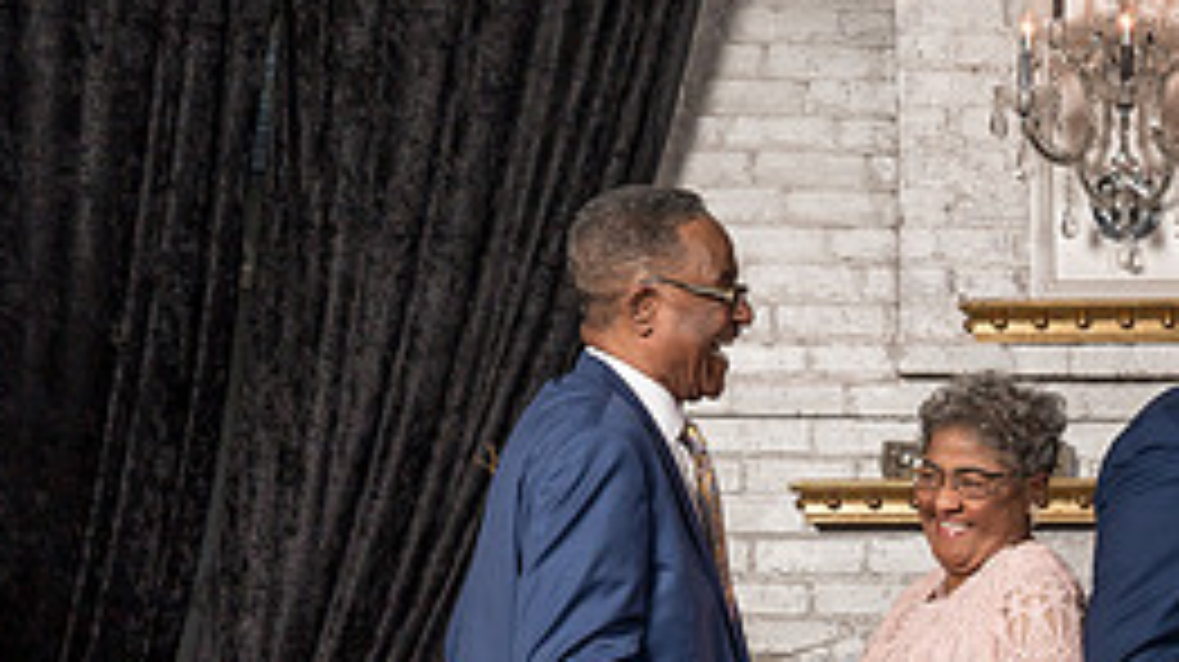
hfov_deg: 13.8
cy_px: 753
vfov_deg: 7.9
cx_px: 1214
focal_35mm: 153
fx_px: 4780
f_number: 5.6
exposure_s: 1/200
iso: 200
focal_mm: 59
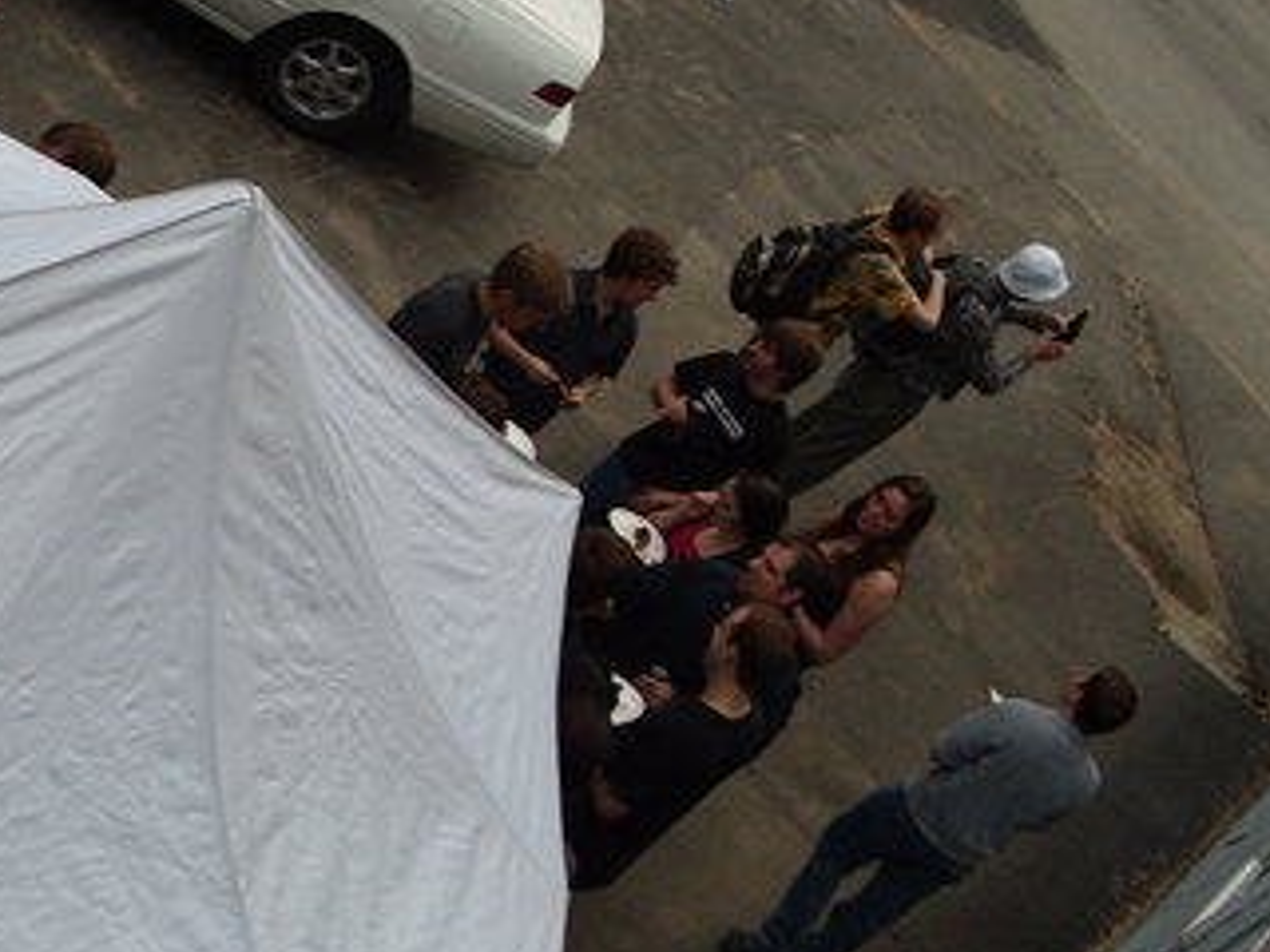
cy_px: 405
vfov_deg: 21.0
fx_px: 2568
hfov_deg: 26.7
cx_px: 99
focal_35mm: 70
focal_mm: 7.8
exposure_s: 1/60
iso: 100
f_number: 2.8
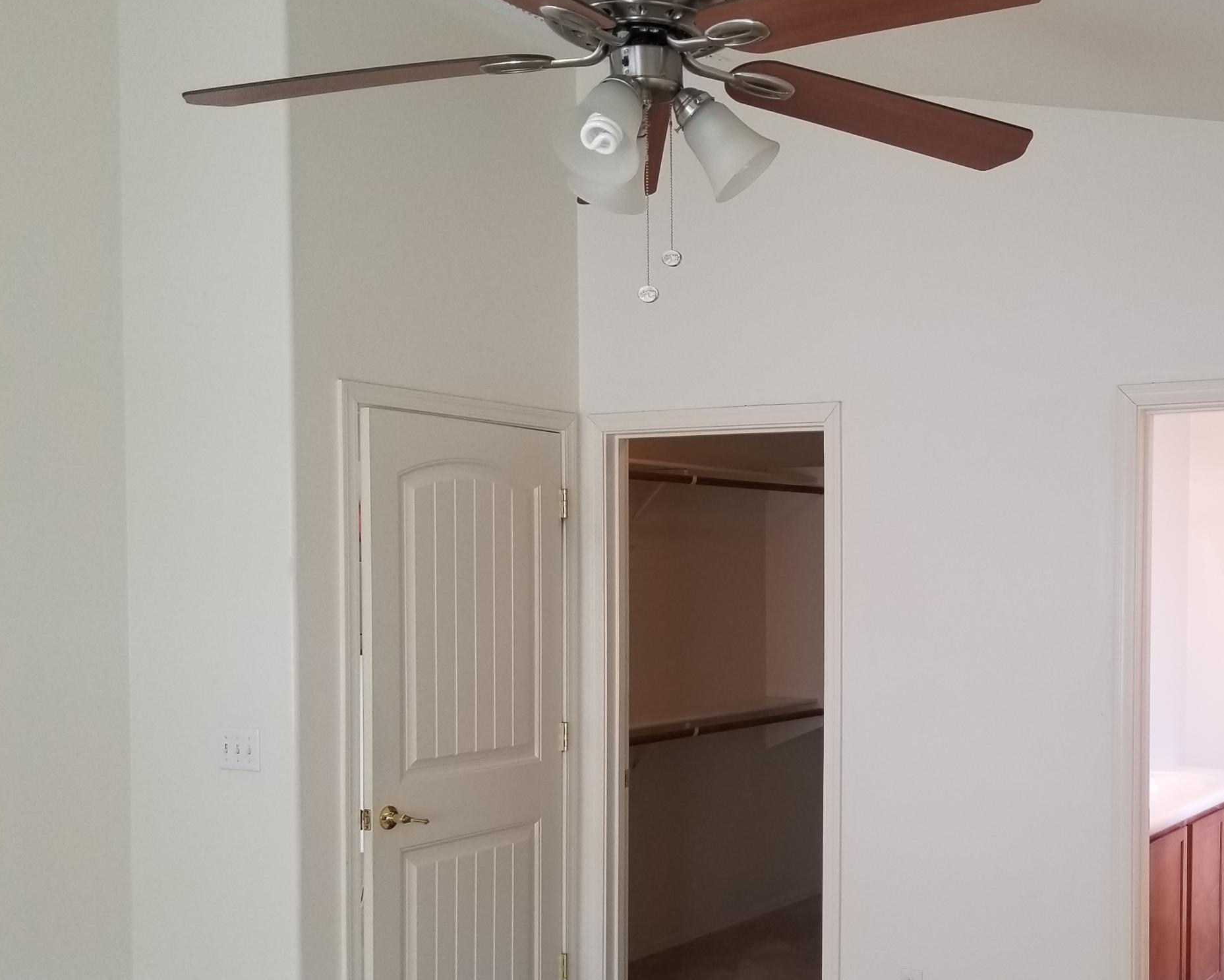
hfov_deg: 42.8
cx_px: 973
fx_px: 1485
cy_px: 661
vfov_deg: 36.1
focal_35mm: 41
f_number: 1.7
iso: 80
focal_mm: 4.25
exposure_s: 1/60
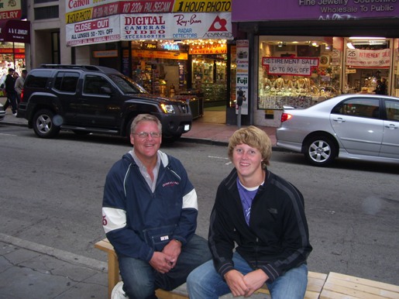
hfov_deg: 50.1
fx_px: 426
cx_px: 200
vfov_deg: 38.7
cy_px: 150
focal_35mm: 37
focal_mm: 6
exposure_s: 1/60
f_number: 2.7
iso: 80
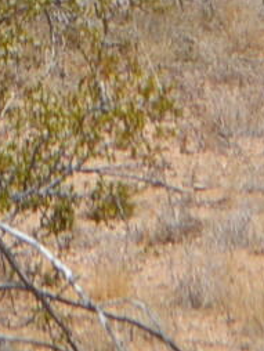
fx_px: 7593
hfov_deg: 2.0
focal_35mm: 748
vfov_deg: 2.6
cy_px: -576
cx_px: 459
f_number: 9
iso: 100
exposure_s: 1/320
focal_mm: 44
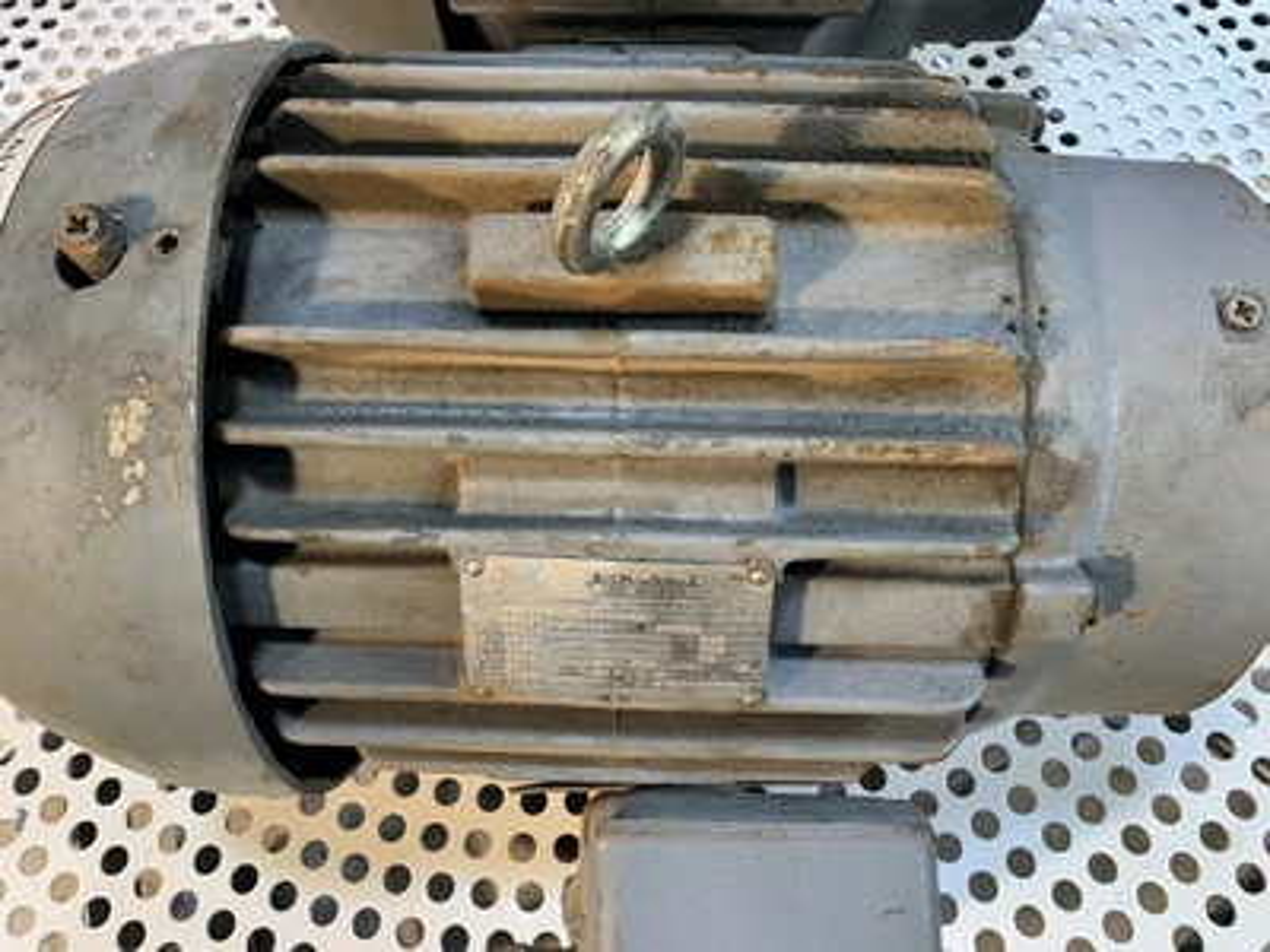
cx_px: 635
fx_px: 954
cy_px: 476
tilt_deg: -63.5
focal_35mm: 26
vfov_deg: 53.1
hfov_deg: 67.3
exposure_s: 1/120
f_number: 1.8
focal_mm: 4.25
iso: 80
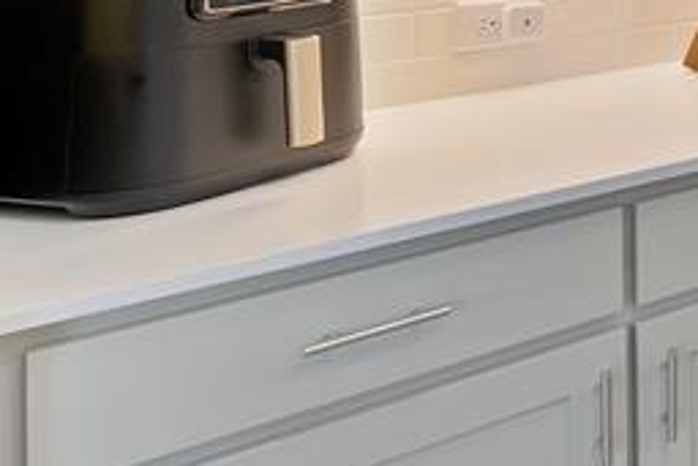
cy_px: -185
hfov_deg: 20.4
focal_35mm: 48
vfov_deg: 23.7
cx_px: 1352
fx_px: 931
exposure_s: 1/4
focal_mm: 12
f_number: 9
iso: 640
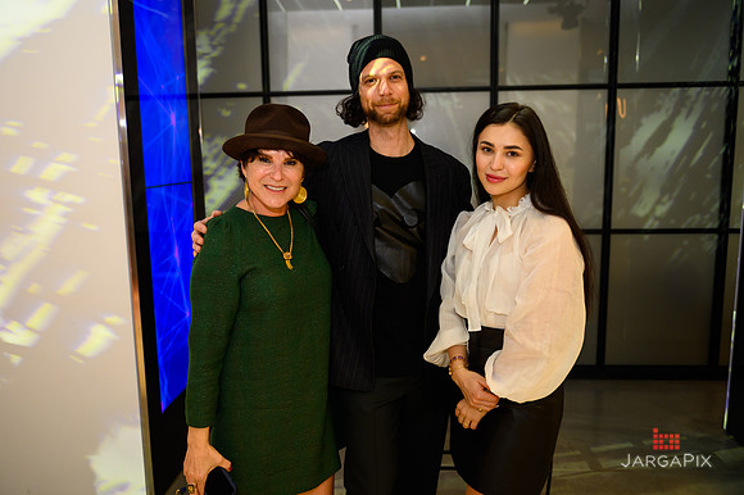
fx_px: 599
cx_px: 372
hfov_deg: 63.7
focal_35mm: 29
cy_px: 248
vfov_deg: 44.9
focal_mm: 29
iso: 800
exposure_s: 1/200
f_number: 3.2
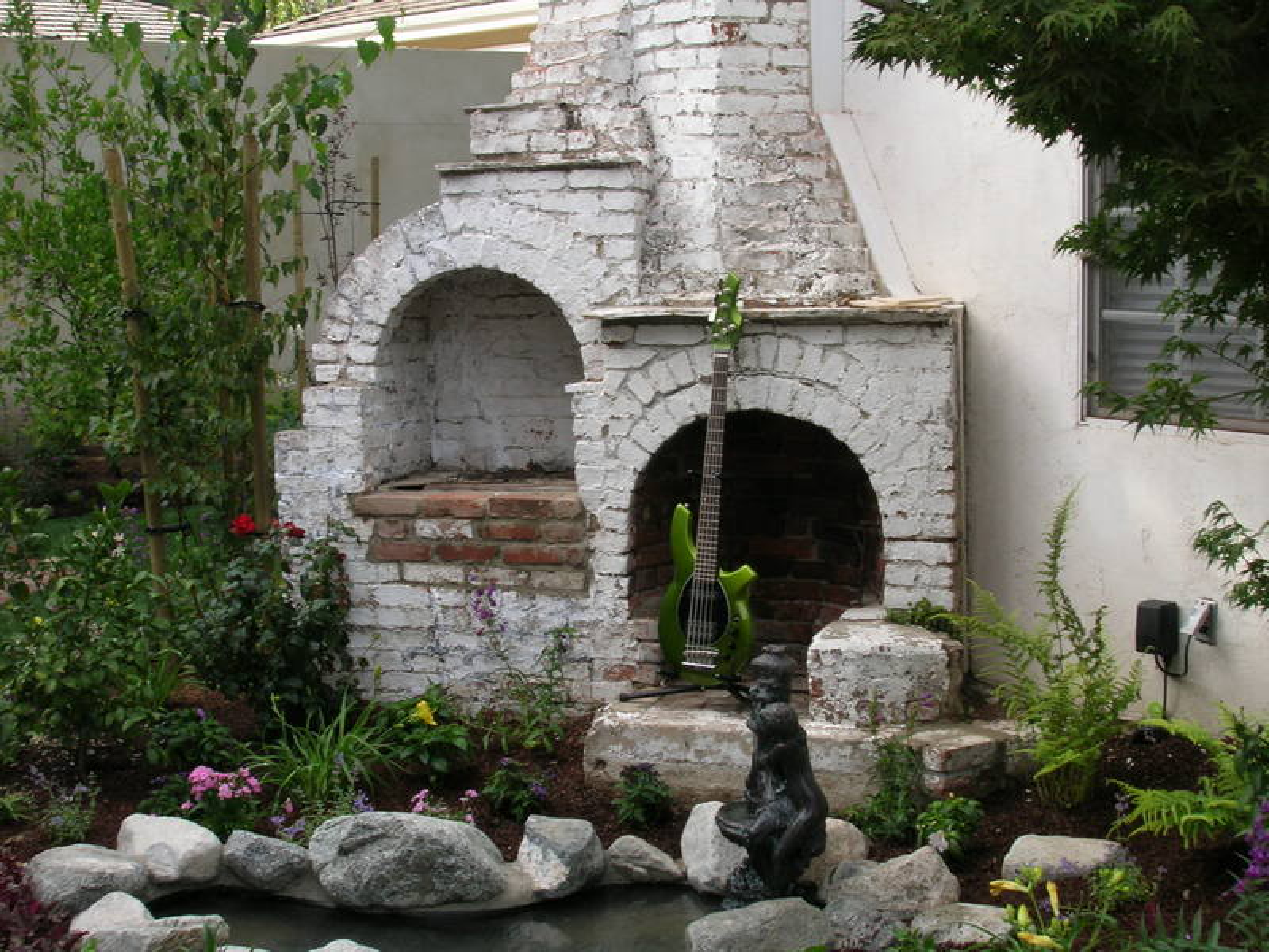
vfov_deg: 27.0
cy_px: 476
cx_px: 634
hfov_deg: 35.5
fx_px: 1980
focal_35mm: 54
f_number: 5.7
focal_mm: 9
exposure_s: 1/49.2
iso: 50
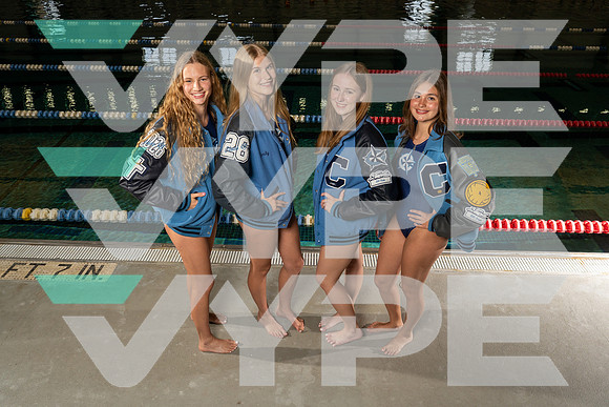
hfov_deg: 67.4
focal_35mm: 27
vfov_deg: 48.0
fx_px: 457
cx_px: 304
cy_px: 204
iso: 500
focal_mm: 27
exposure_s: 1/250
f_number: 8
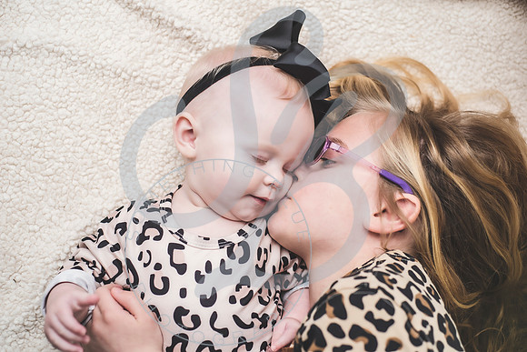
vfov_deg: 27.0
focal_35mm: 50
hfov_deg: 39.6
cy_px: 176
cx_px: 264
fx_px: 732
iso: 200
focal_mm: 50
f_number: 2.8
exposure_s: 1/200
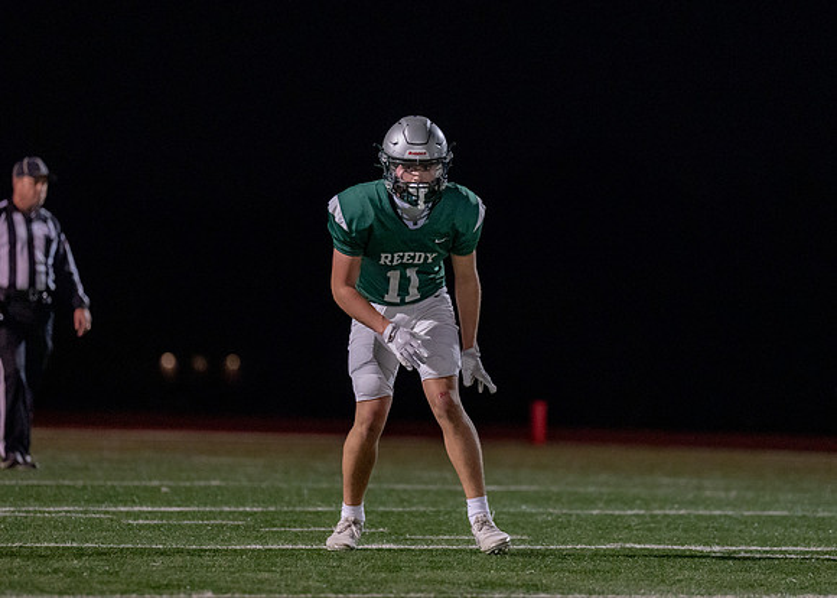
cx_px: 471
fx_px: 7859
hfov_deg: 6.1
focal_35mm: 331
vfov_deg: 4.4
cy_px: 312
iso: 4000
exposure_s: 1/1000
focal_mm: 200
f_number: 2.8
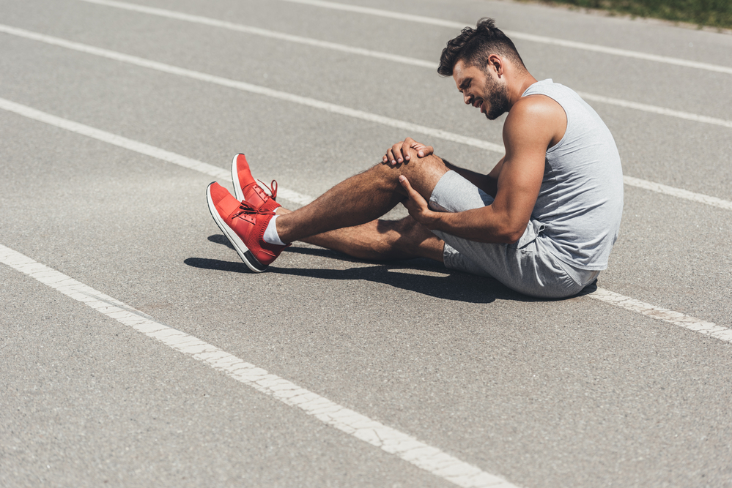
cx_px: 366
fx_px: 2075
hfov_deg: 20.0
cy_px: 244
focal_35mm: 102
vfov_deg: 13.4
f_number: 3.5
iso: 80
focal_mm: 102
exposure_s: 1/1250
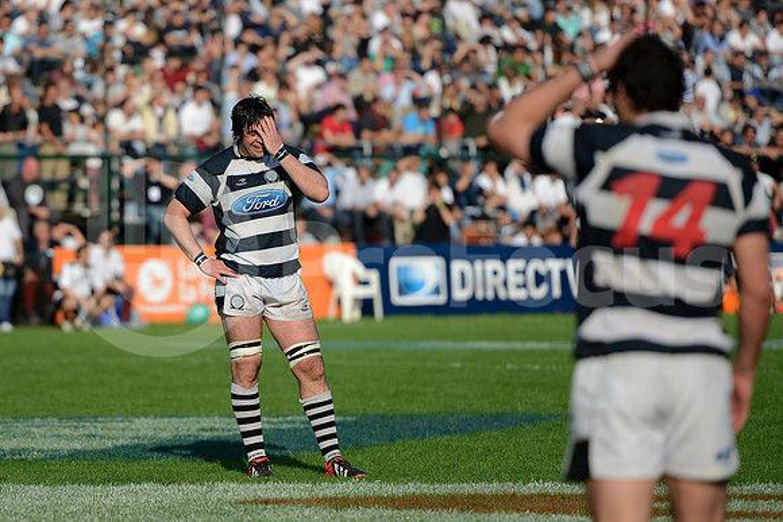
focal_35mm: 195
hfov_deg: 10.5
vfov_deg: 7.0
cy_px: 261
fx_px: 4242
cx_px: 392
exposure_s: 1/2500
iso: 250
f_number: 2.8
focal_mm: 195
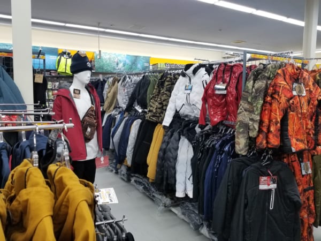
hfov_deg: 67.3
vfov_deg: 53.1
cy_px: 120
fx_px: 241
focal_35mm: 26
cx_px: 160
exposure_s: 1/50
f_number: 1.7
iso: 80
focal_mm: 4.25
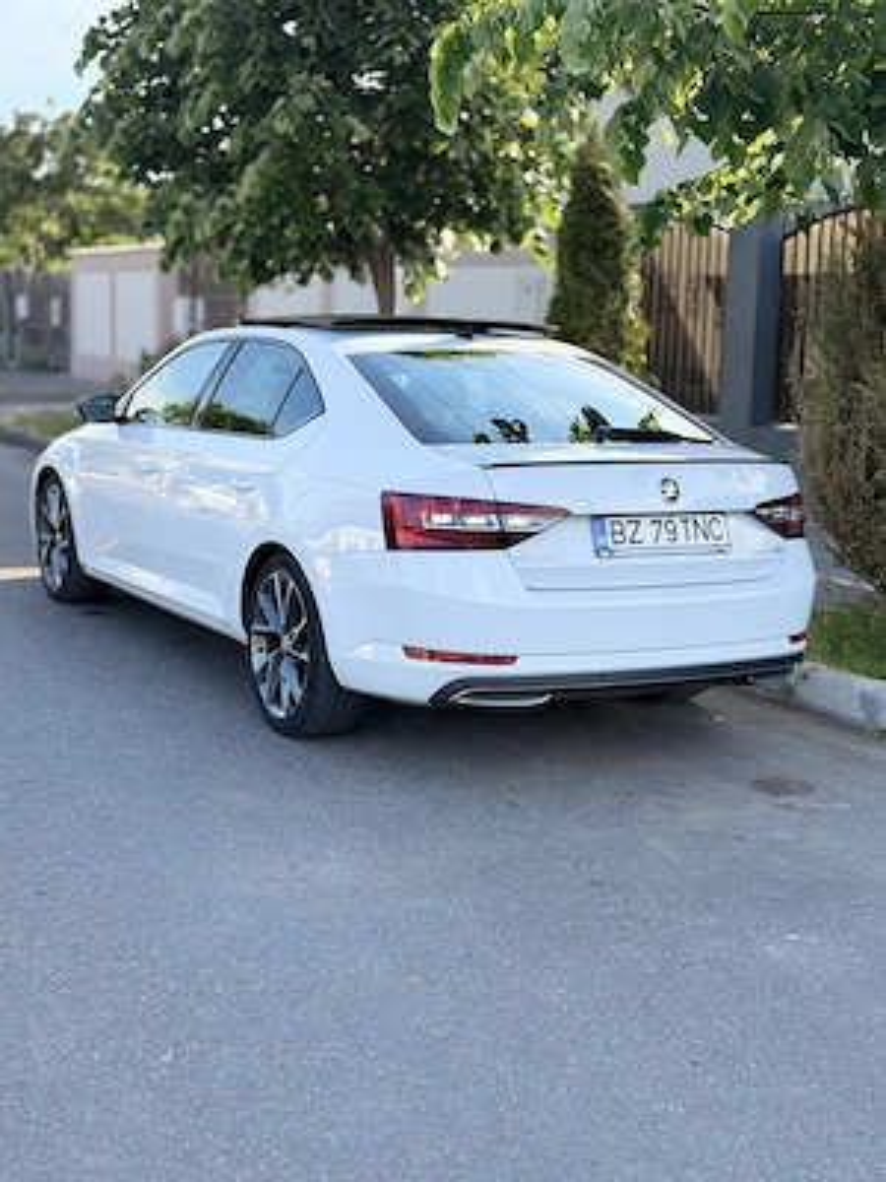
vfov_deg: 39.7
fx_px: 1638
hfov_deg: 30.3
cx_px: 443
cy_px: 591
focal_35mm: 48
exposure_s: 1/1013
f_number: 1.78
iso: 64
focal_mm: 6.76
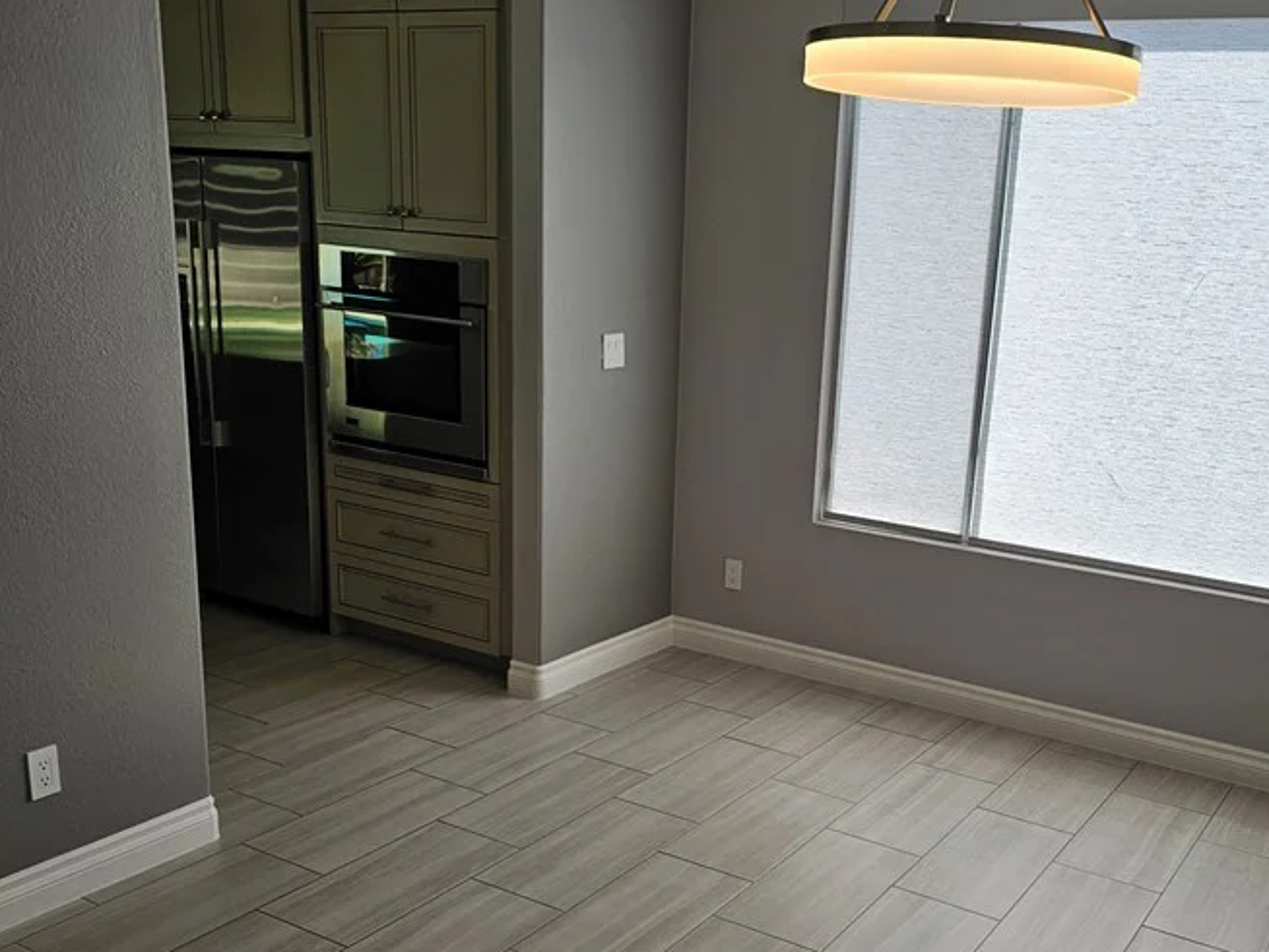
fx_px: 1320
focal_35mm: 36
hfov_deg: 51.0
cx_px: 766
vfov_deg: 39.5
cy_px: 576
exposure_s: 1/207
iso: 25
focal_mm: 6.3
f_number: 1.7
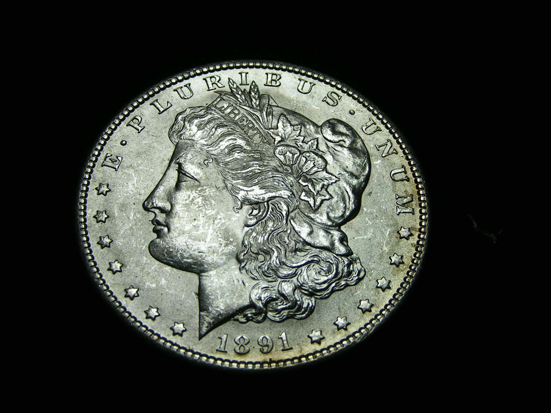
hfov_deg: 30.7
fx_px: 1003
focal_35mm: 63
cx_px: 276
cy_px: 206
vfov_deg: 23.3
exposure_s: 1/500
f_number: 5
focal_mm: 9.7
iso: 50
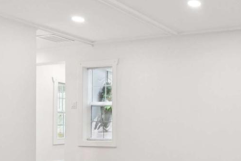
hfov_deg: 38.7
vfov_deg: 30.7
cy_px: 121
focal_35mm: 43
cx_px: 255
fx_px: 288
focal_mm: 12
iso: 400
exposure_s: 1/60
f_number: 8
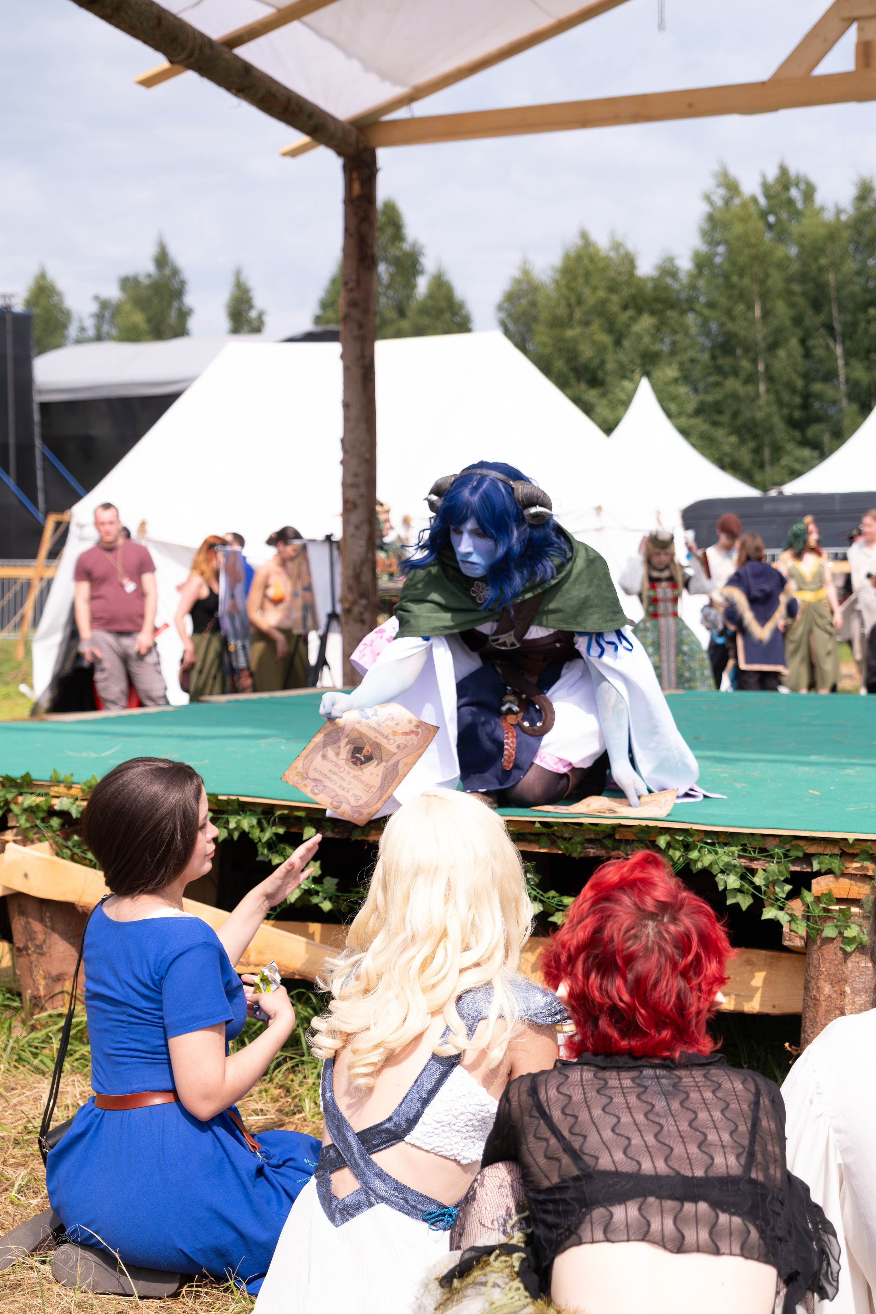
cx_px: 438
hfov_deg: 24.6
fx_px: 2007
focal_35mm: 55
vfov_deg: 36.2
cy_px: 657
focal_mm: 36.5
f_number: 3.2
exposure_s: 1/1600
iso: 160
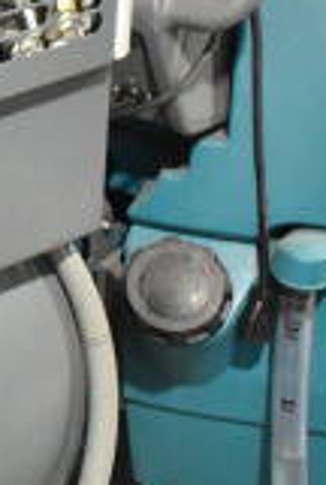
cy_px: -178
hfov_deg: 8.2
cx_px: -495
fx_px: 2069
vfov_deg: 12.9
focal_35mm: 153
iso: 1600
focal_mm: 18
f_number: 4
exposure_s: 1/60
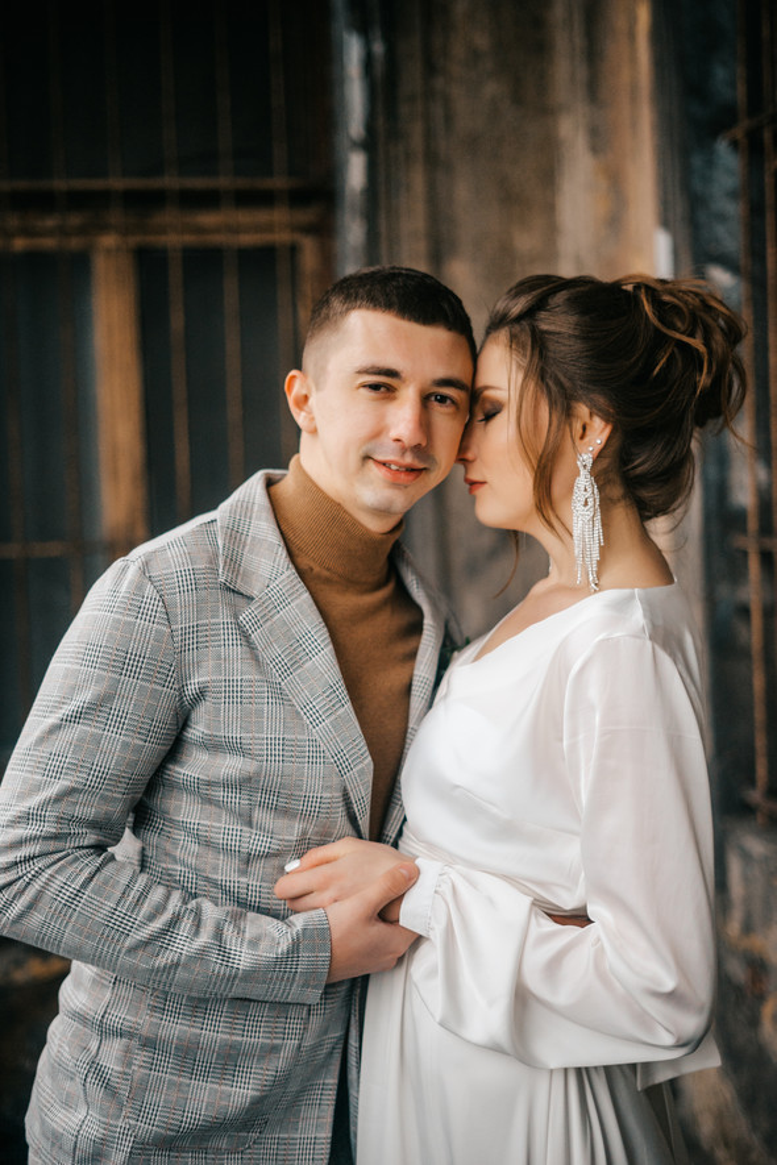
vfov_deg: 39.6
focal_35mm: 50
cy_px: 582
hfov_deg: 27.0
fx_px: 1619
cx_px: 388
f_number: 1.8
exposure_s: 1/200
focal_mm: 50
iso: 640
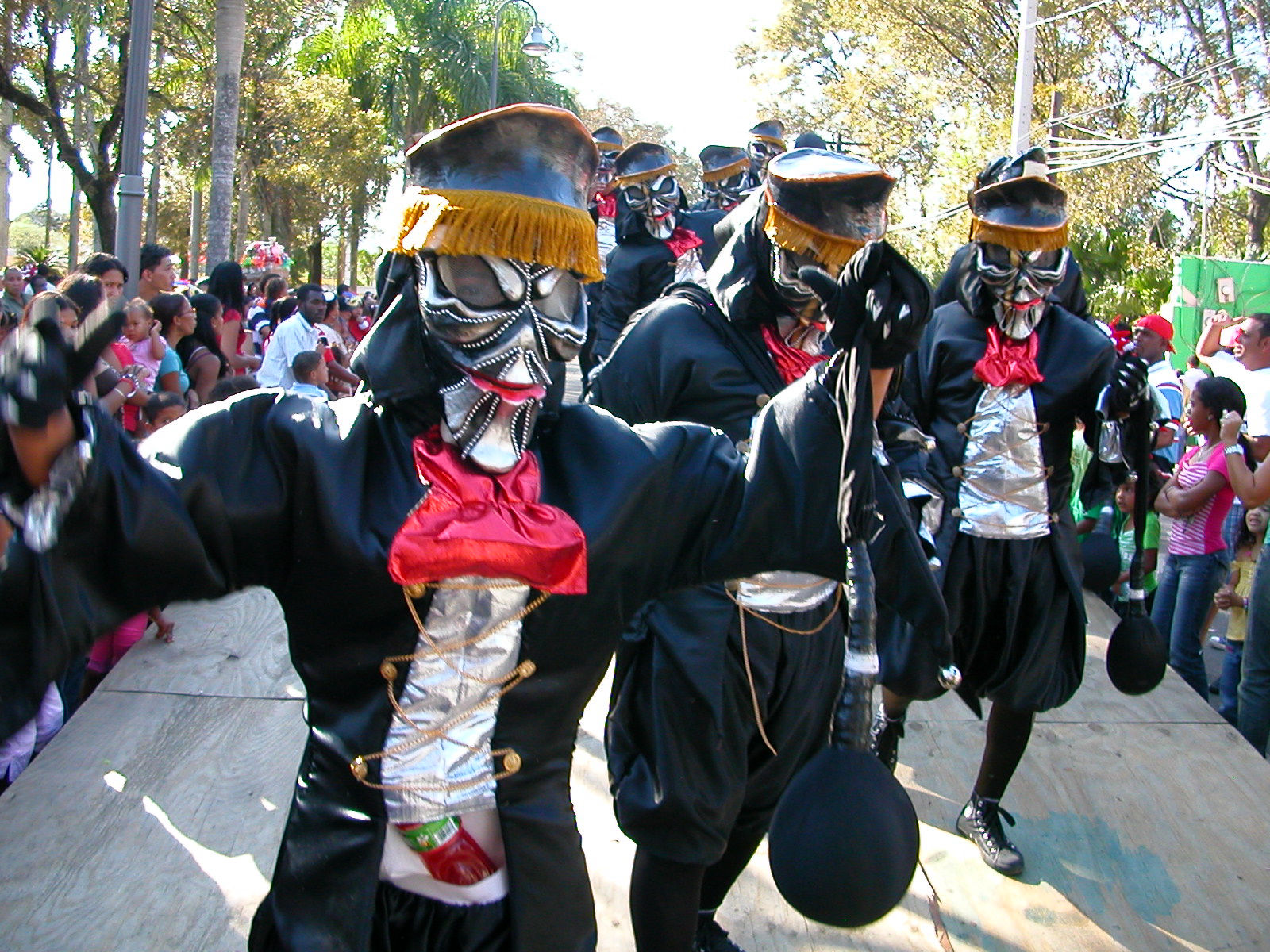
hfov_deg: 50.1
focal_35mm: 37
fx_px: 1357
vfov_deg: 38.7
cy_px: 476
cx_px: 635
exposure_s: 1/148
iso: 100
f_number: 2.7
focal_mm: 5.6
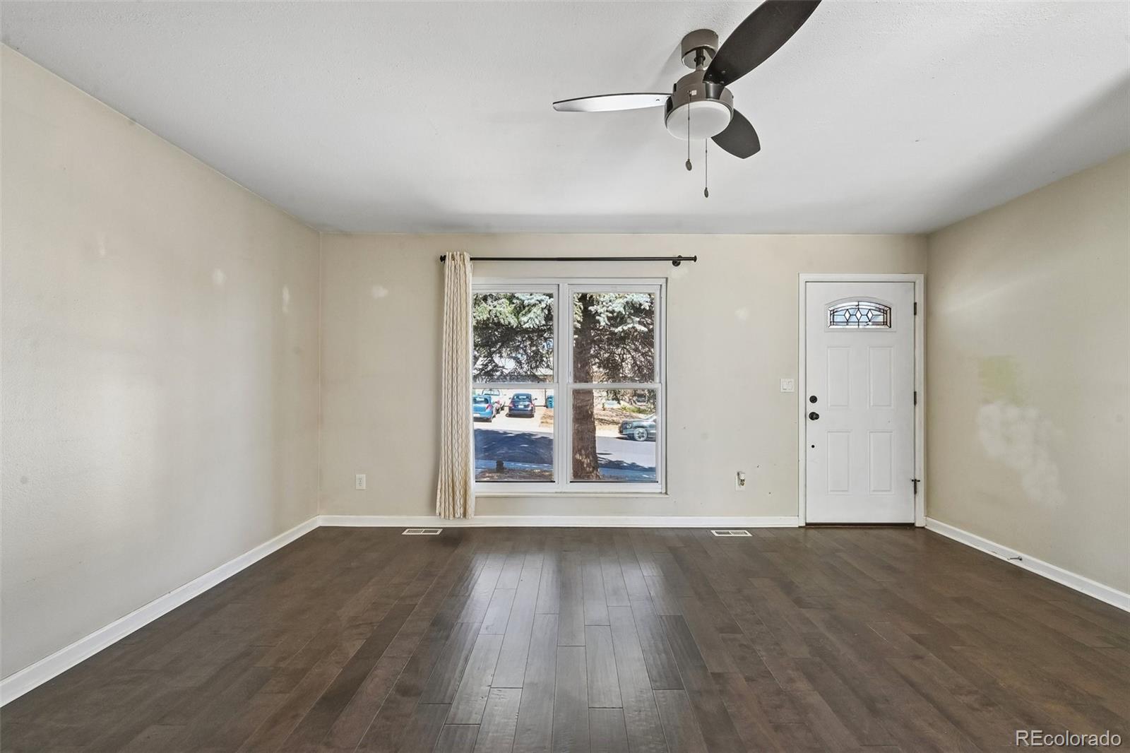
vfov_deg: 75.5
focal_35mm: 16
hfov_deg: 98.6
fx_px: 486
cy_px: 376
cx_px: 565
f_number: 10
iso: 400
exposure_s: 1/20
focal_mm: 15.5
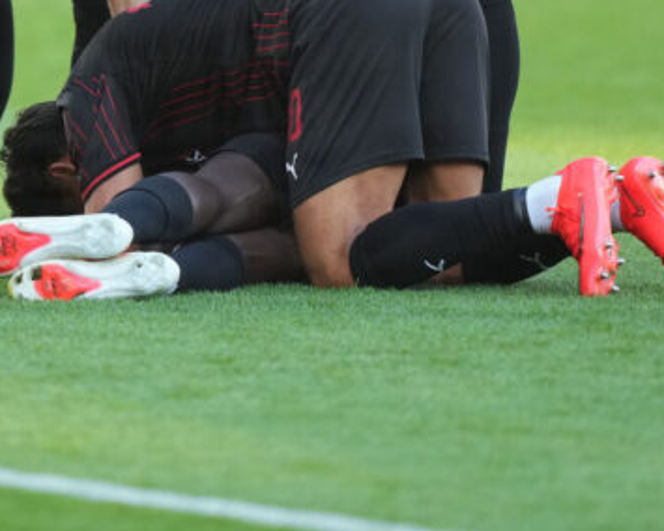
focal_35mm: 1084
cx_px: 99
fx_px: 21303
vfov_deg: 1.4
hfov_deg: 1.8
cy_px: -83
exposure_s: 1/2000
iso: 1600
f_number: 2.8
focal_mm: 400
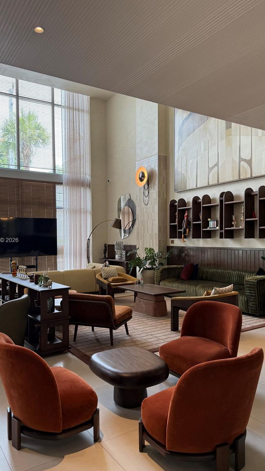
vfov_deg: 69.8
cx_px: 126
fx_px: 337
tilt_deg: -0.4
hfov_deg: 42.9
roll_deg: +0.3
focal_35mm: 27
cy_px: 241
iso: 100
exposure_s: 1/134
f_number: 1.78
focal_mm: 6.76
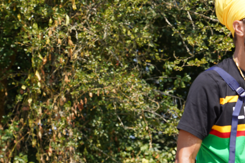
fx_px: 1402
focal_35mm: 206
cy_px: 110
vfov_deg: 6.7
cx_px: 215
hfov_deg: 9.9
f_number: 6.3
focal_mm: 105
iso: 100
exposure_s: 1/200
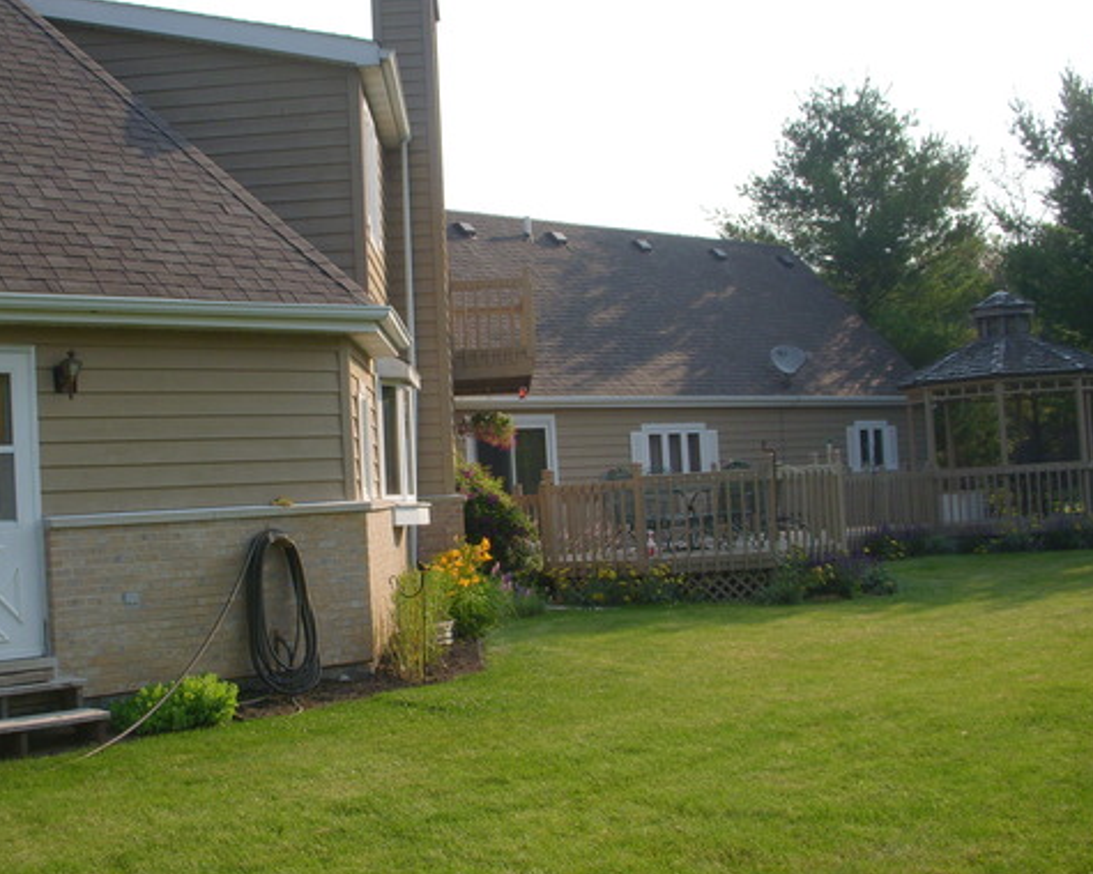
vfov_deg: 30.2
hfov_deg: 37.2
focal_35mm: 50
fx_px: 1617
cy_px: 421
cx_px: 456
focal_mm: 6.3
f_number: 3.3
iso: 100
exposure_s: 1/800
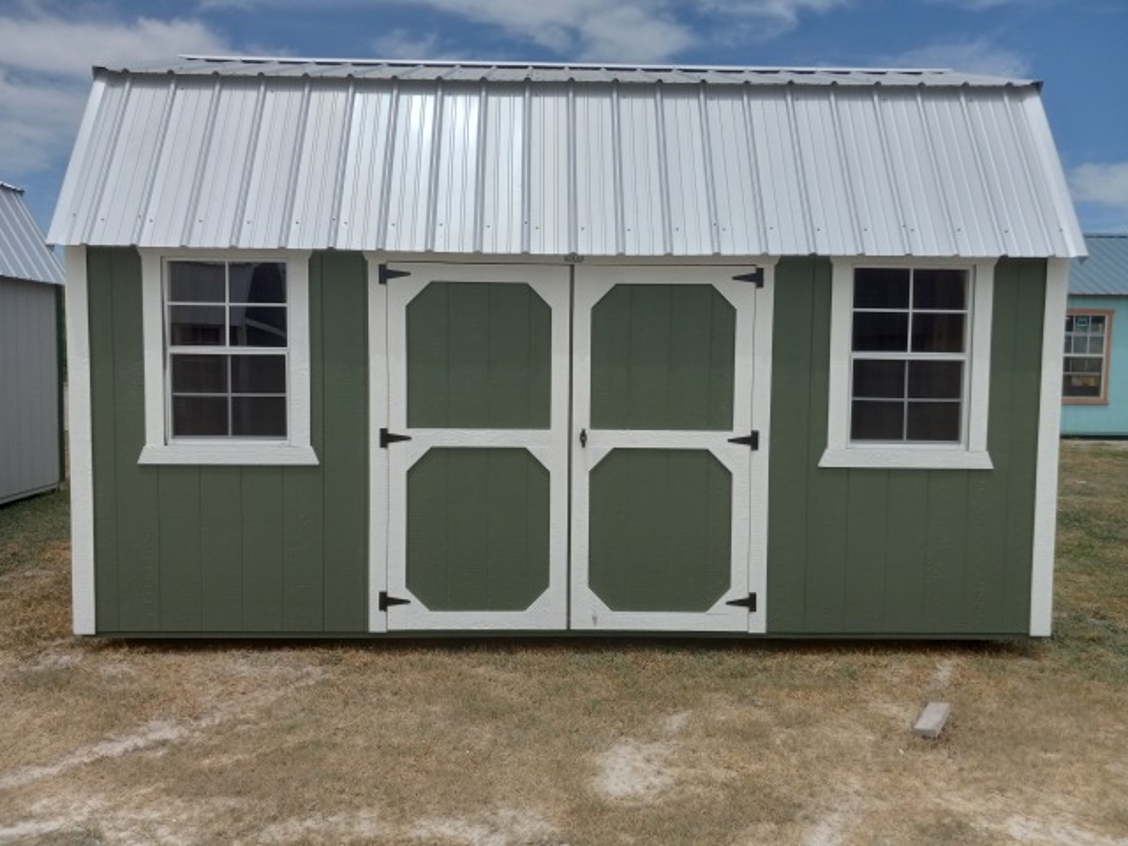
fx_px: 880
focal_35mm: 27
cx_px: 564
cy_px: 423
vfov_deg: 51.4
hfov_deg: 65.3
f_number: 1.8
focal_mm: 3.94
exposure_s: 1/4016
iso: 40
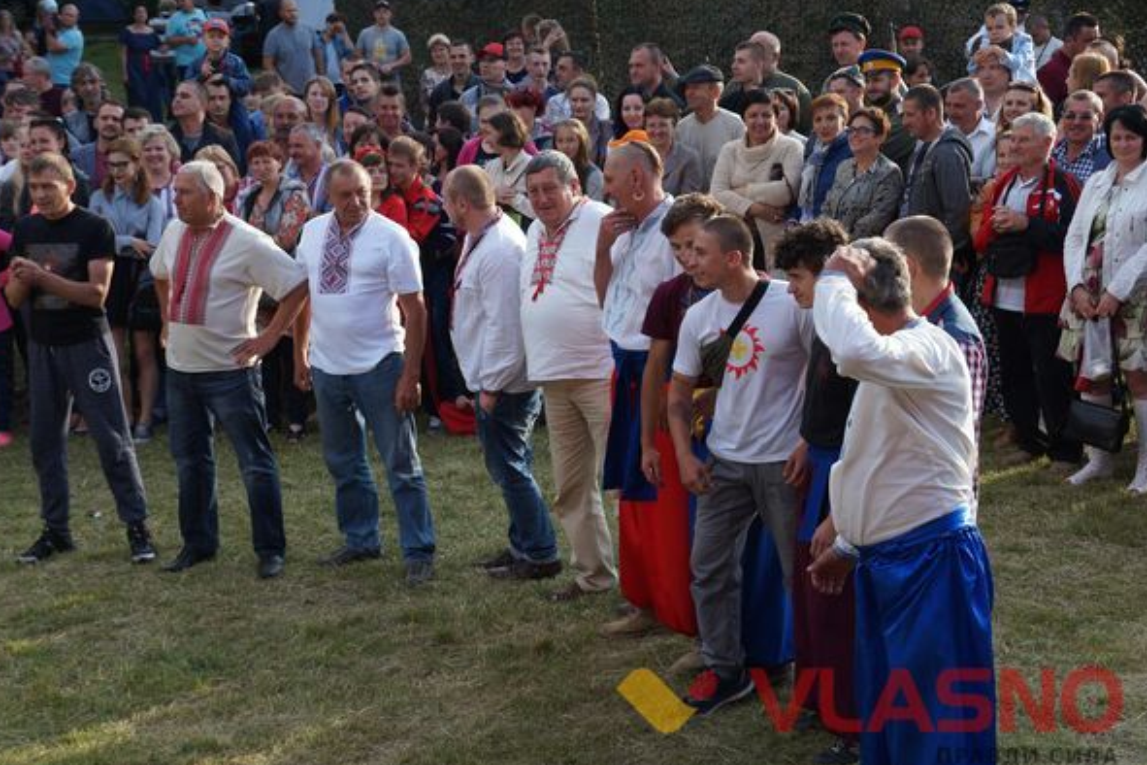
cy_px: 438
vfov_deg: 19.2
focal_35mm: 71
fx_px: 2262
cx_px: 499
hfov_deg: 28.4
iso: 100
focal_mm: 40
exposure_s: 1/160
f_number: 5
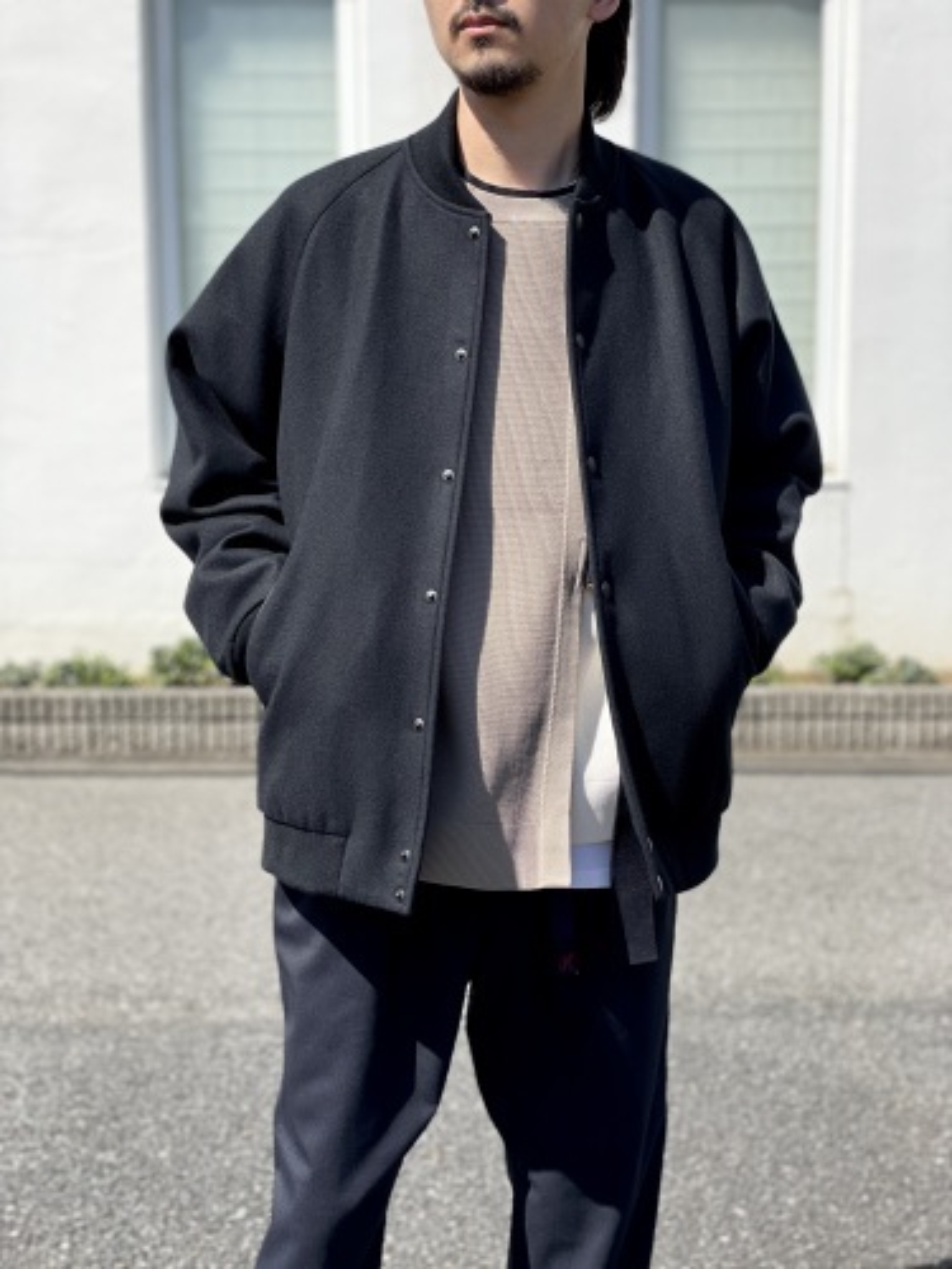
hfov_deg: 28.0
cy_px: 634
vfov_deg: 36.8
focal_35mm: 52
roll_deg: -0.2
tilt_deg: -7.3
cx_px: 476
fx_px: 1907
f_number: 2
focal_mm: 6
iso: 32
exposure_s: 1/1229
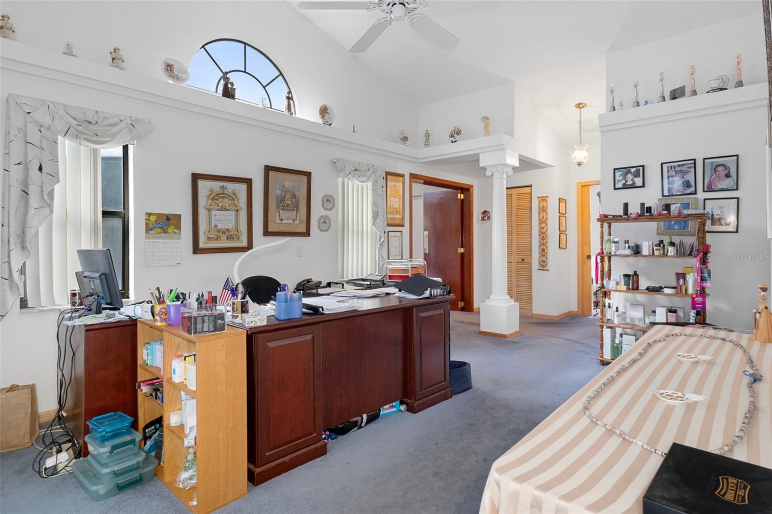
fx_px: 386
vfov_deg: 67.4
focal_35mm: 18
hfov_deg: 90.0
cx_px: 386
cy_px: 257
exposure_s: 1/1.25
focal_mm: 12
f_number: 8
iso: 640
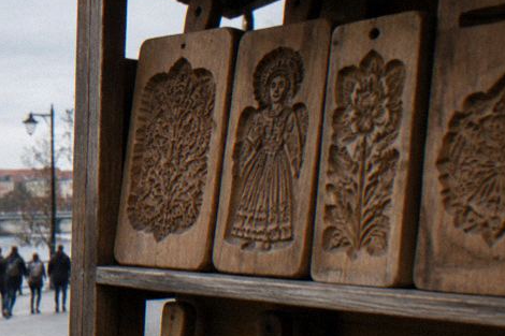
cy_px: 295
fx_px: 2089
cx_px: -14
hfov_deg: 13.6
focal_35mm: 149
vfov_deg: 9.2
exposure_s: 1/640
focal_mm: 70
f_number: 6.3
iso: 500
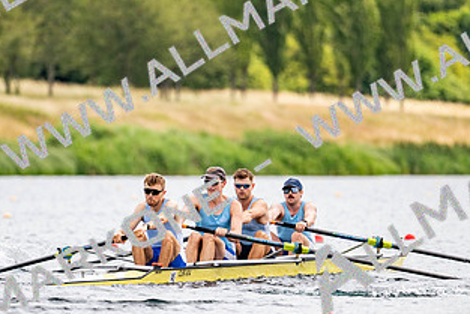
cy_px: 174
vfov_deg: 1.9
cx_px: 186
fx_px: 9678
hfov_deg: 2.8
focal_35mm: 741
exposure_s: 1/2500
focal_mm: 400
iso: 320
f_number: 4.5
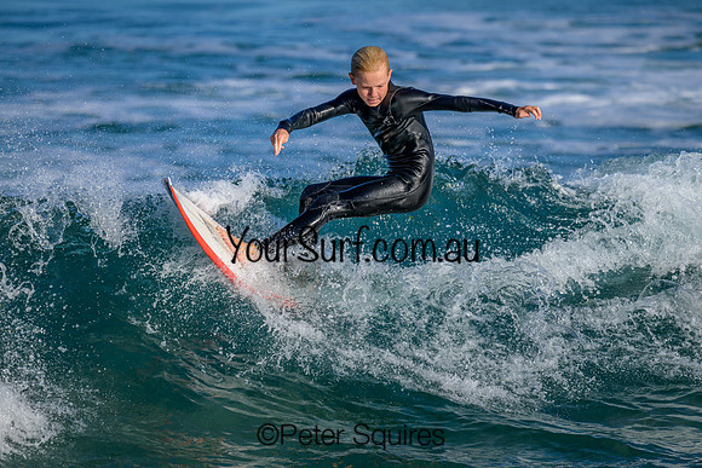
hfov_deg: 2.6
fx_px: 15603
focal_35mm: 800
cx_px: 351
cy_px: 234
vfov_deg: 1.7
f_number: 8
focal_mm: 800
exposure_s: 1/2000
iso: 450
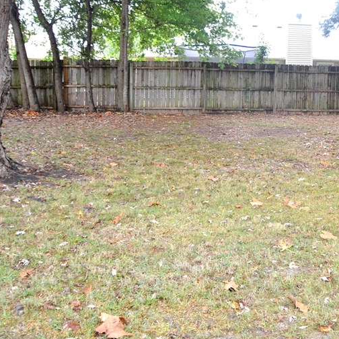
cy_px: 132
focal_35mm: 55
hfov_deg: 30.1
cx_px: 286
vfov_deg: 31.0
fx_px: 609
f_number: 4
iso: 500
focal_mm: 20
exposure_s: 1/60
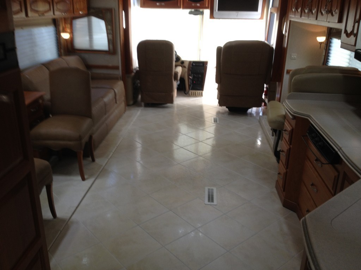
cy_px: 135
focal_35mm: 35
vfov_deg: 40.7
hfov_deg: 52.6
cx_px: 180
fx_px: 365
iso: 64
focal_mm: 4.28
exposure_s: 1/24
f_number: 2.4
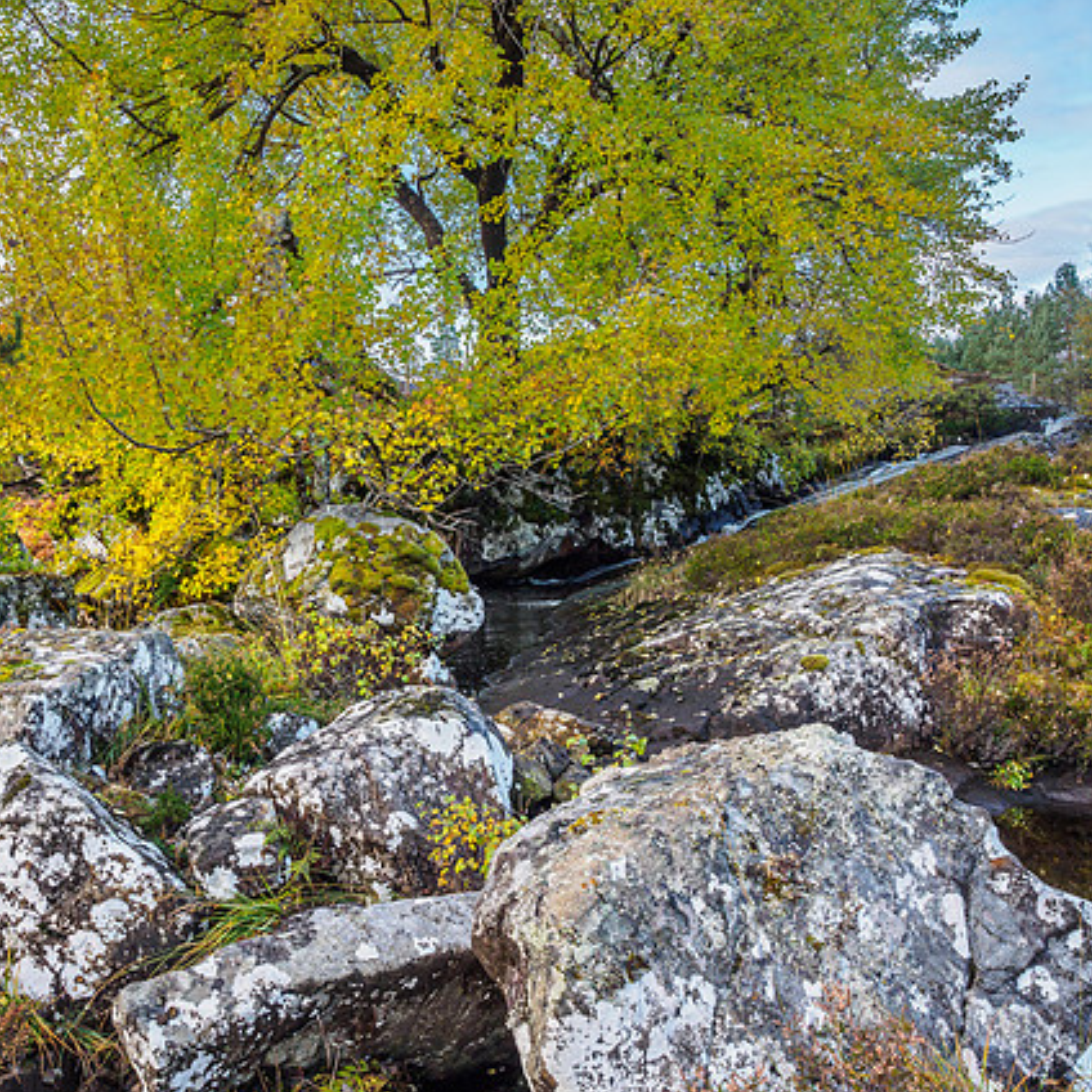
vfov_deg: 55.6
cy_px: 555
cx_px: 399
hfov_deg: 54.9
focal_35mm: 29
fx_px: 1035
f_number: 7.1
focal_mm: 12
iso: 200
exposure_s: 1/15
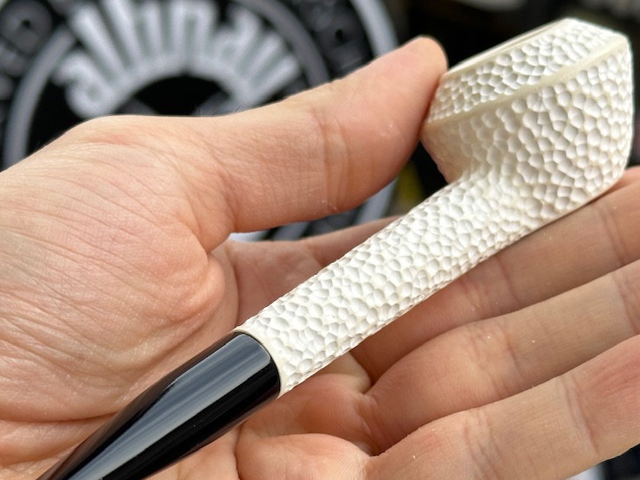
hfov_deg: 23.6
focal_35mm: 83
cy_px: 271
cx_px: 312
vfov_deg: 17.8
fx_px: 1535
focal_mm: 6.86
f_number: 1.78
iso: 64
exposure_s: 1/496
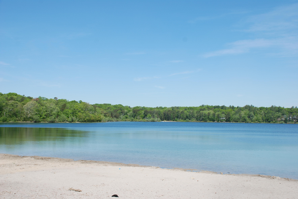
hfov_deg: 42.3
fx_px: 385
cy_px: 100
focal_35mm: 46
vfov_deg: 29.0
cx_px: 149
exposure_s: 1/250
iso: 100
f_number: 8
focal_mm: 31
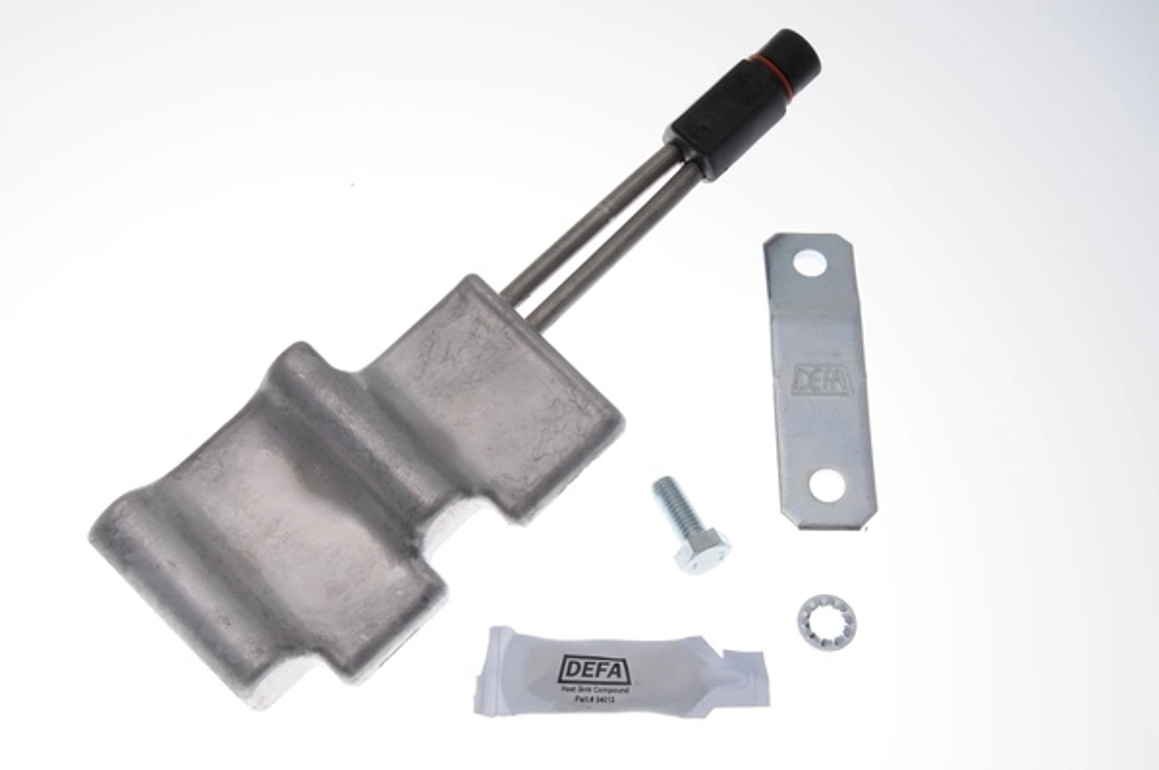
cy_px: 385
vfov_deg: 23.7
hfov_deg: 35.1
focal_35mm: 57
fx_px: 1834
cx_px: 580
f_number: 18
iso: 200
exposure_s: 1/125
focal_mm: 38
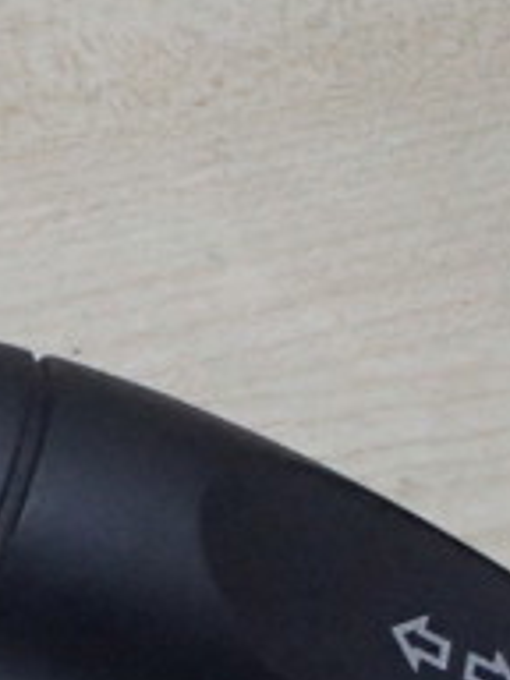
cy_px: 331
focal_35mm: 123
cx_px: -372
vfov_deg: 16.0
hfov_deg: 11.3
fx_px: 2416
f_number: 4.7
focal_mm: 6.64
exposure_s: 1/50
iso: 800
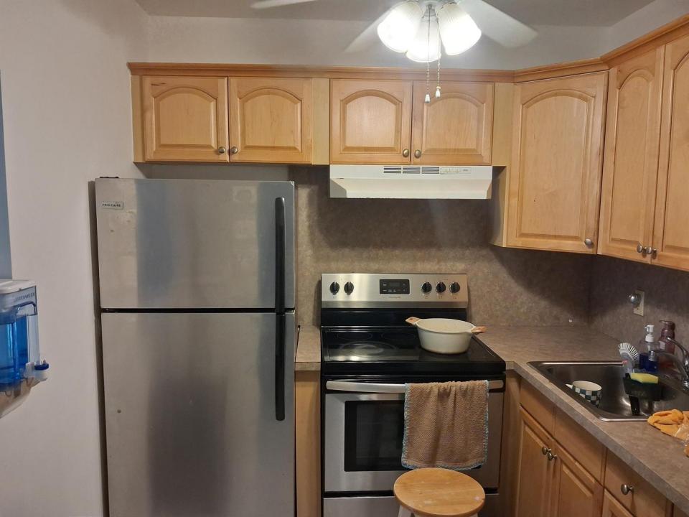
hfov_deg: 65.3
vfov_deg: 51.4
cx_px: 344
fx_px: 537
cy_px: 258
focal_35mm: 27
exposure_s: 1/120
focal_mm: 4
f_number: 1.8
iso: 320
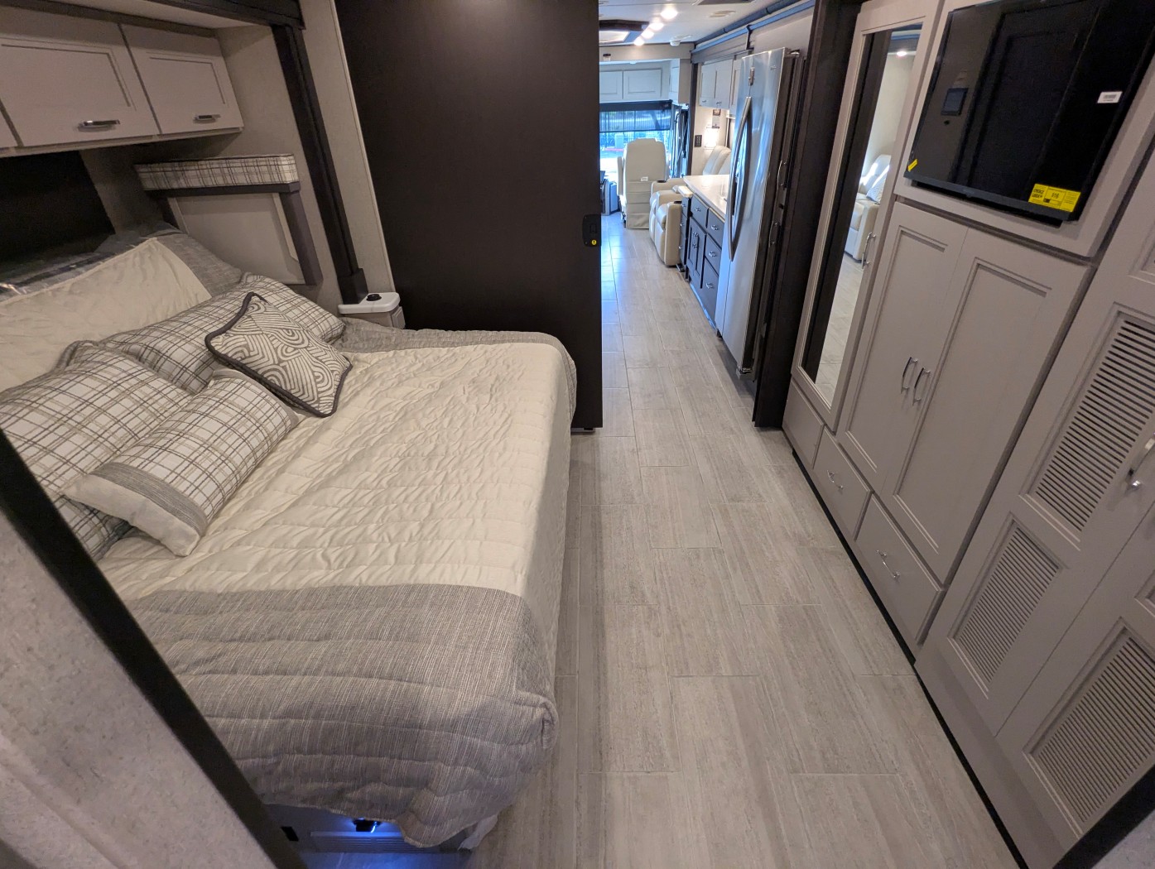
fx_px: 535
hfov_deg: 94.4
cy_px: 434
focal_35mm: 16
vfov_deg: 78.2
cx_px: 578
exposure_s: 1/104
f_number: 2.2
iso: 241
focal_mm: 2.35
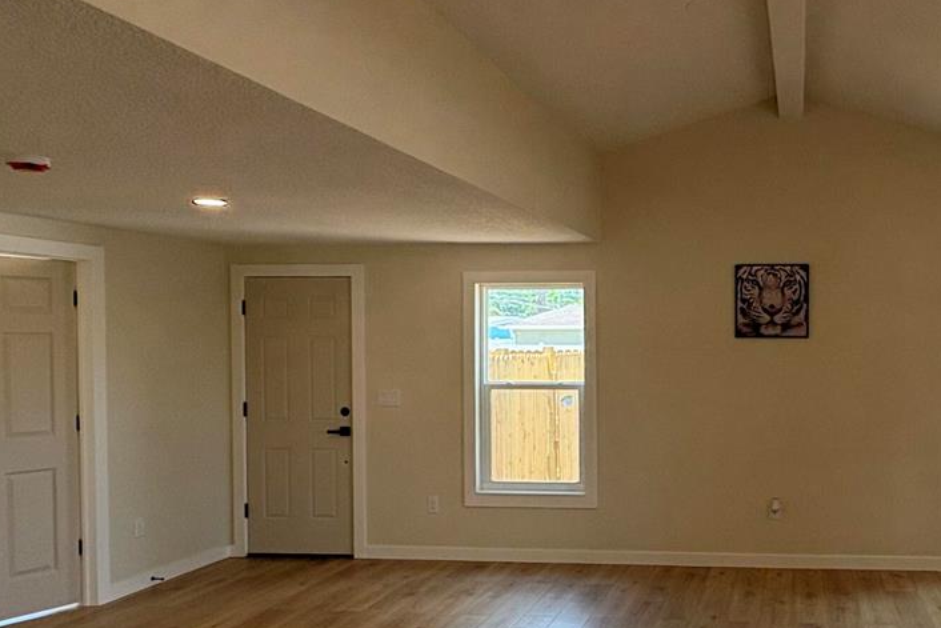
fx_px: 863
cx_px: 734
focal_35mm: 33
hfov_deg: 53.9
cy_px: 357
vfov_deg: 39.9
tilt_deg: -2.3
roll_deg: -0.2
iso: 100
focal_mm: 2.22
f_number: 2.2
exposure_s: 1/126
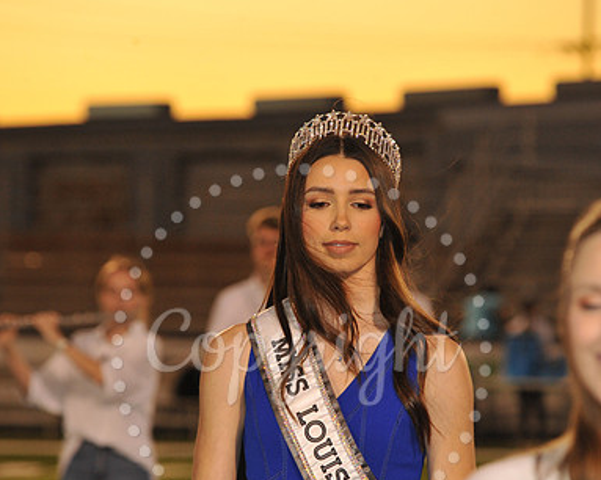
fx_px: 5049
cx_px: 301
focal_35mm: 284
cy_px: 351
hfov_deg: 6.8
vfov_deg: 5.4
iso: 1600
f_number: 7.1
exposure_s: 1/125
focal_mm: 200
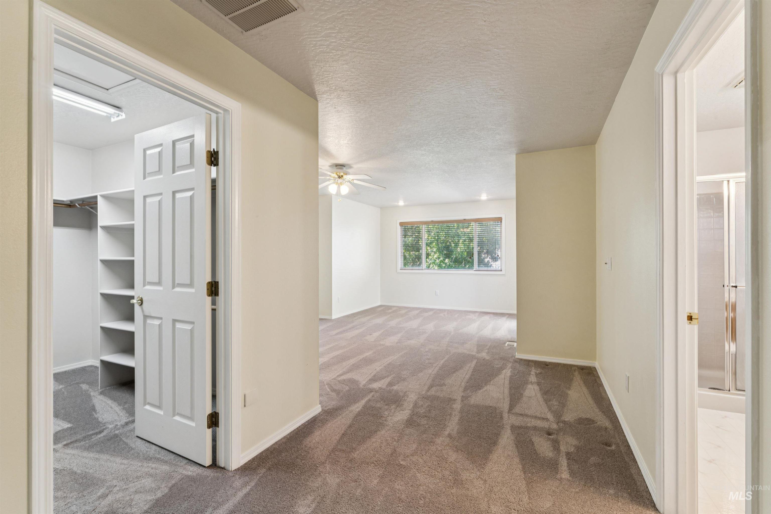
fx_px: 343
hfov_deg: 96.7
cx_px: 386
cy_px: 257
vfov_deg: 73.7
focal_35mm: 16
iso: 400
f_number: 13
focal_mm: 16
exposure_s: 1/6
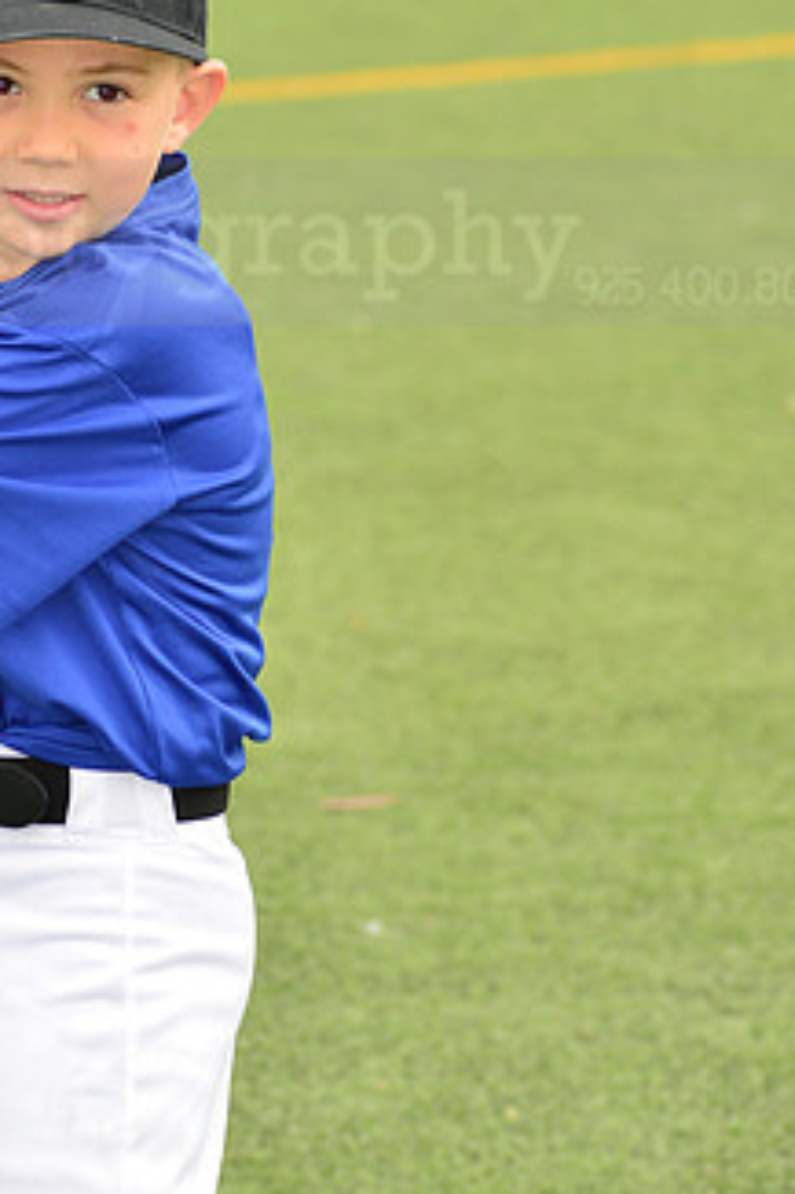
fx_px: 8555
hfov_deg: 5.3
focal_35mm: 258
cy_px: 209
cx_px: 97
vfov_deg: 8.0
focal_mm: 145
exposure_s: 1/200
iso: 250
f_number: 8
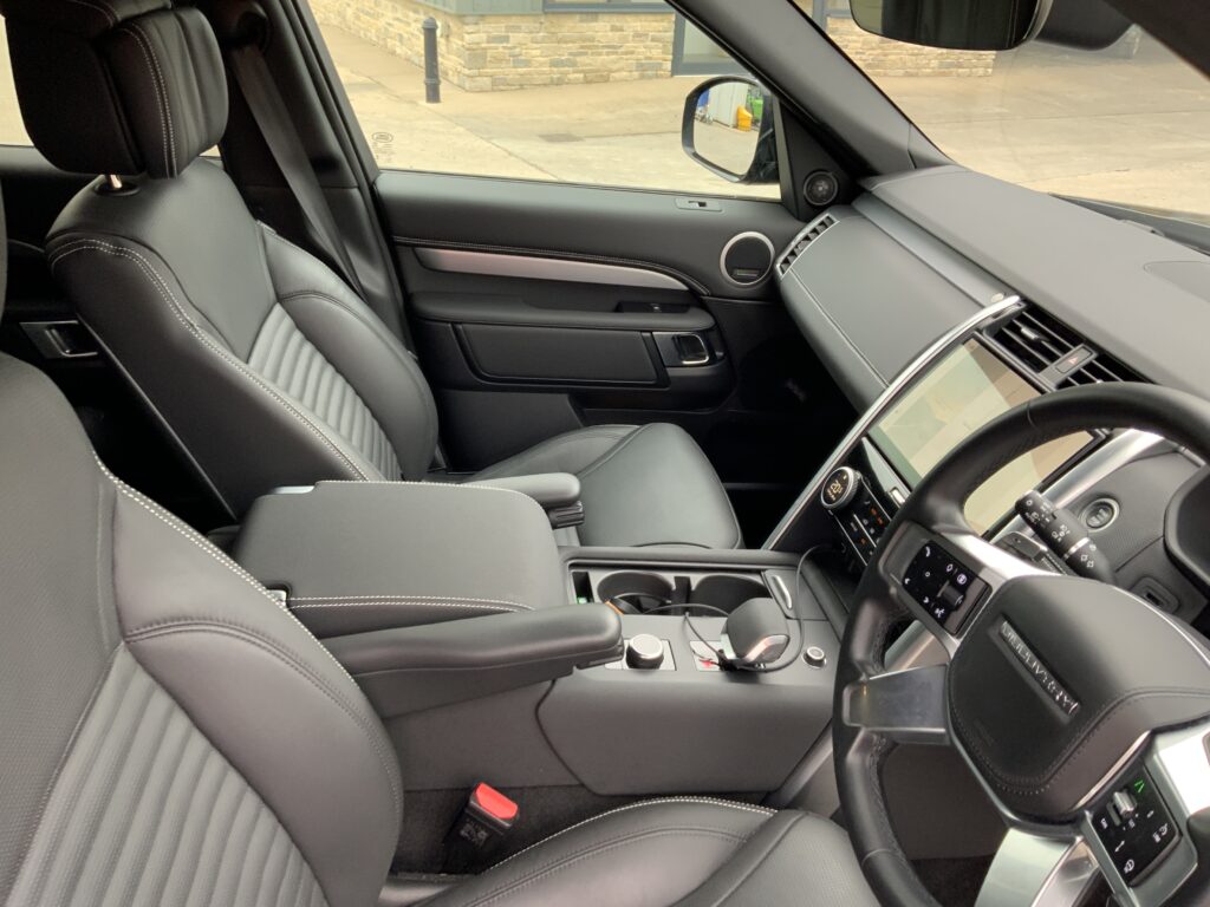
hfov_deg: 61.7
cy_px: 454
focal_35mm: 29
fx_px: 1014
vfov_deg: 48.2
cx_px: 605
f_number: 1.8
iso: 64
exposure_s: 1/100
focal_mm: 3
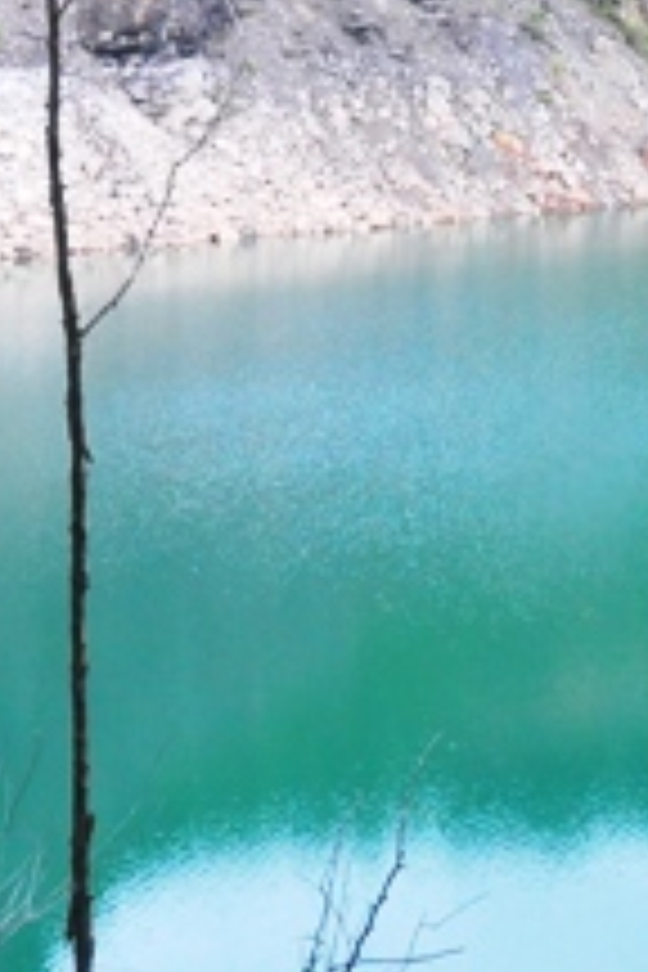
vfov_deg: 20.3
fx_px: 2700
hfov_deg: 13.4
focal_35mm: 100
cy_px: 641
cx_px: 706
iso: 800
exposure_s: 1/100
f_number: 8
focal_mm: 18
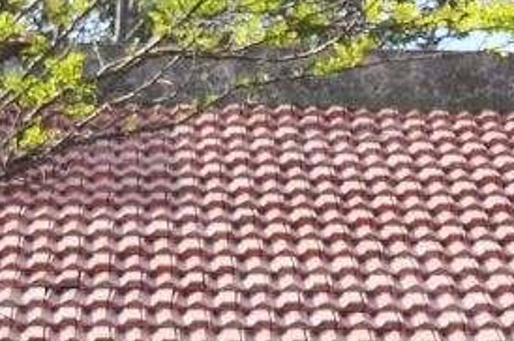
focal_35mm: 369
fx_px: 5255
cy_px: 654
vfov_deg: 3.7
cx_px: 1317
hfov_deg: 5.4
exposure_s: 1/200
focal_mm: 35
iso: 100
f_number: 7.1
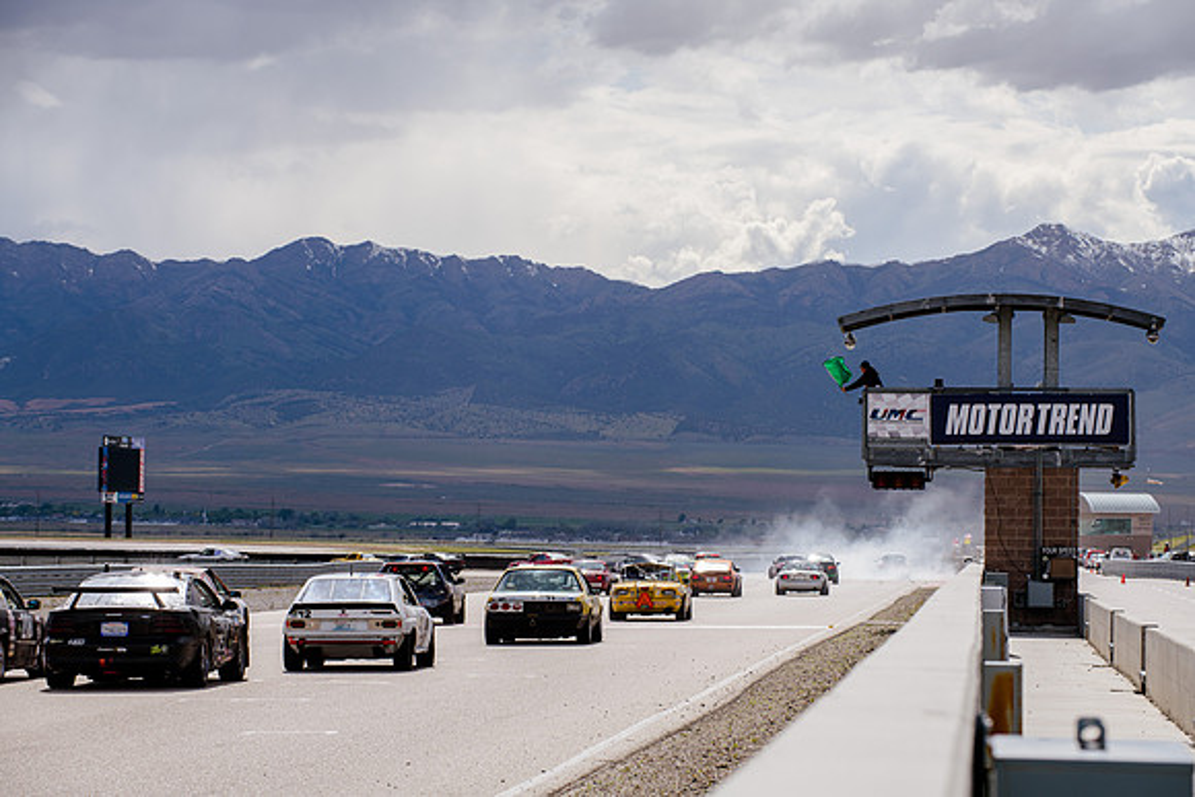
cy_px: 398
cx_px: 593
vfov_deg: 9.7
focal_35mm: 141
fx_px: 4688
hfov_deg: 14.5
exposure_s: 1/400
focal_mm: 135
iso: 100
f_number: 8
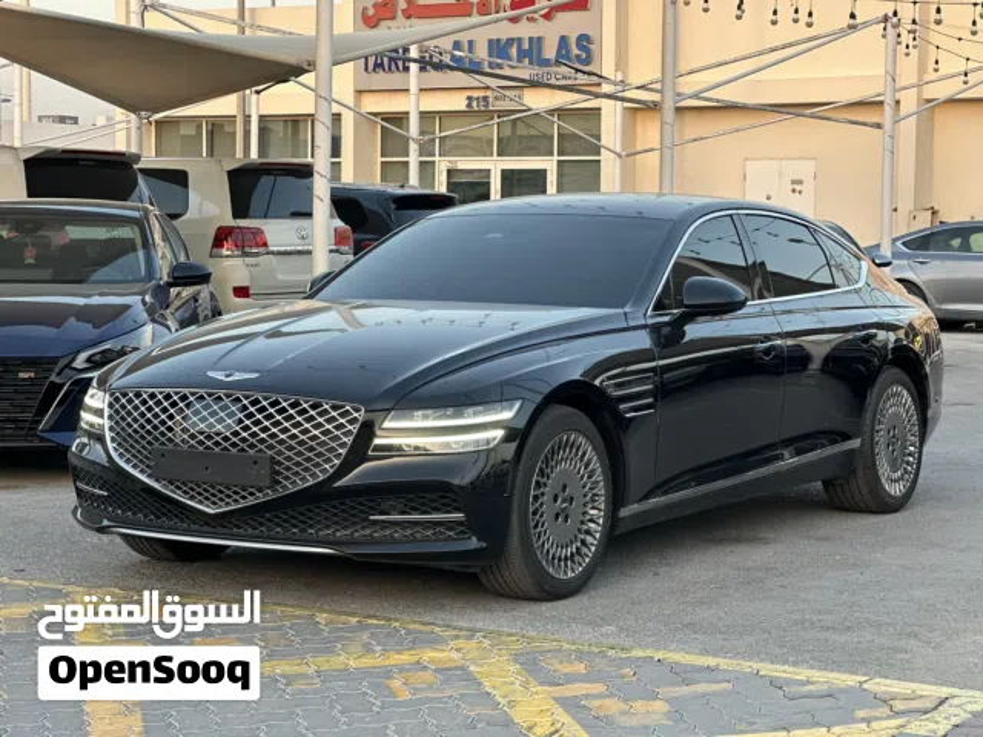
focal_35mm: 77
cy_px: 368
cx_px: 492
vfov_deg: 19.1
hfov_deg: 25.3
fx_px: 2187
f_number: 2.8
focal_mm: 9
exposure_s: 1/121
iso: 125
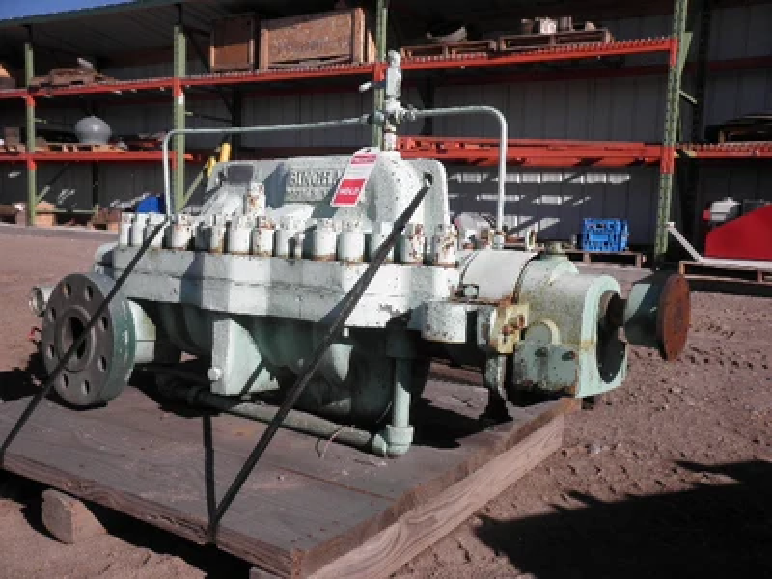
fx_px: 781
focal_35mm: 35
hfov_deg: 52.6
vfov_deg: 40.7
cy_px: 290
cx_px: 386
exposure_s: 1/160
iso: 64
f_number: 9.1
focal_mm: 6.1
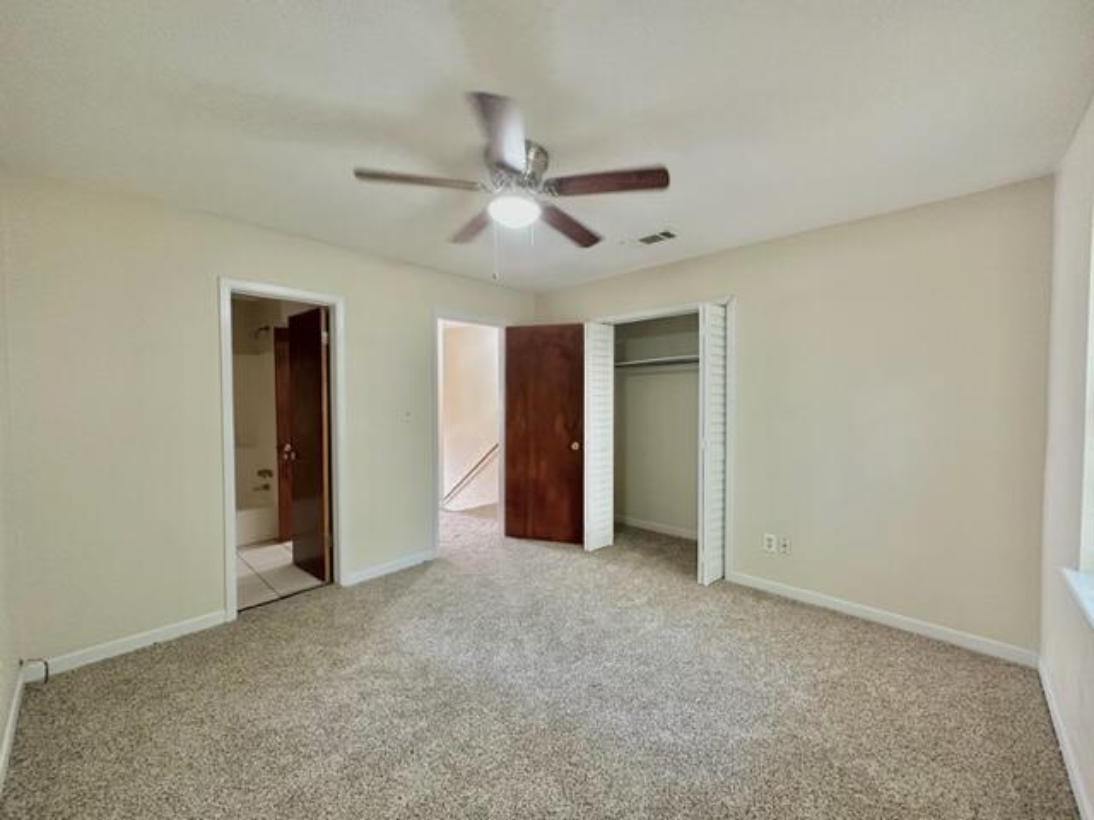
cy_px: 410
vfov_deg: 85.7
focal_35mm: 14
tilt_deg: -1.3
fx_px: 442
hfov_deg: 102.1
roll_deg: +0.0
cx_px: 547
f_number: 2.2
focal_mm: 2.22
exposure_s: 1/60
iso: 640
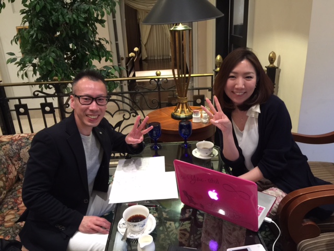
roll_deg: +2.1
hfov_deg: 61.7
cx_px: 167
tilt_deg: -21.3
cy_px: 126
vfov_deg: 48.2
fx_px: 280
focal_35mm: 29
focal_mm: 4.15
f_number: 2.2
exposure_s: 1/4
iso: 80
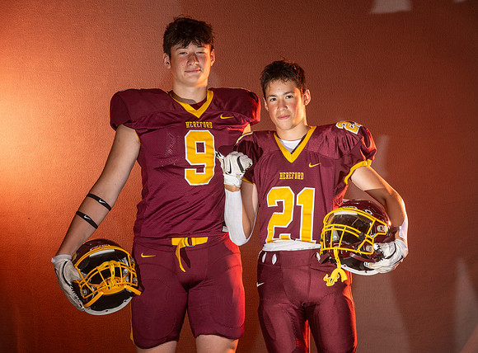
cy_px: 144
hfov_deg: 13.8
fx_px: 1975
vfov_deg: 10.2
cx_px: 235
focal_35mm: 144
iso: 80
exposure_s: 1/200
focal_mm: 86
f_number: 8
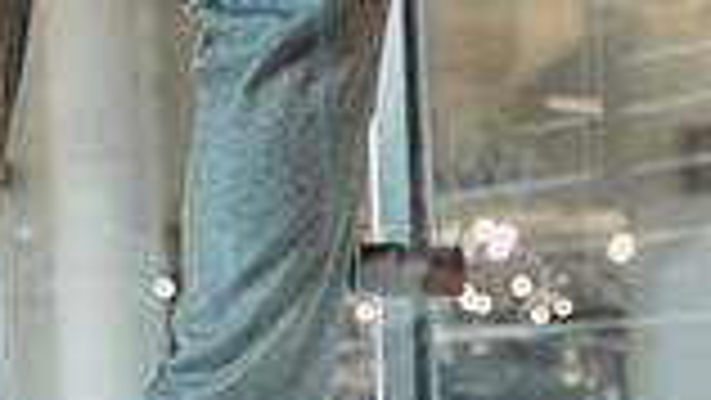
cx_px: 616
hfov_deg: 17.0
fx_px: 2357
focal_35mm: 125
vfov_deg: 9.5
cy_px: 546
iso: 2000
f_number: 2.8
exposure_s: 1/500
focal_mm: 32.5
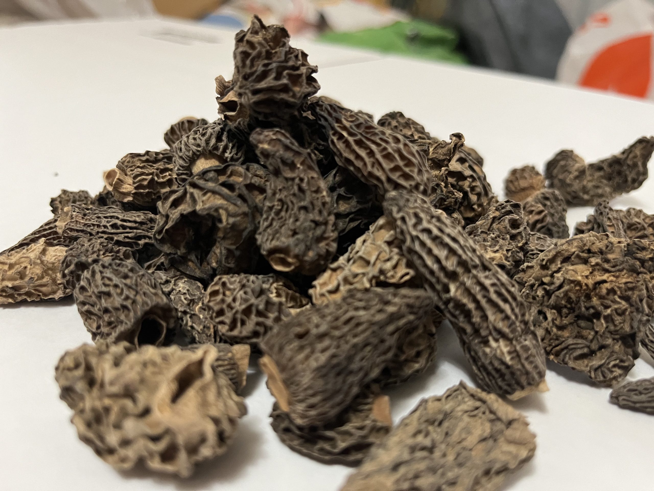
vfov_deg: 53.1
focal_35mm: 26
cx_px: 327
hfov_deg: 67.3
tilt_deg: -28.2
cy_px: 246
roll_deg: -3.9
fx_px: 491
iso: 400
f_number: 1.6
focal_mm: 5.1
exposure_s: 1/50
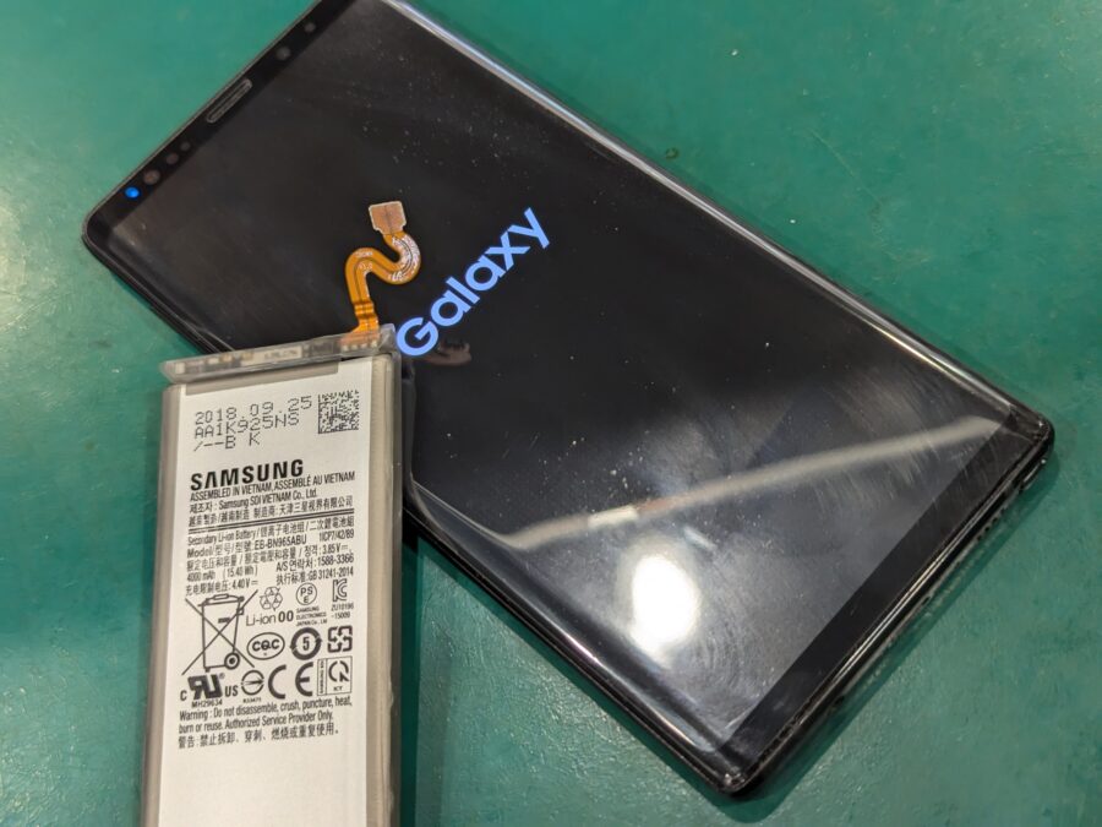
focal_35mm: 48
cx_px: 551
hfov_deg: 39.7
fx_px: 1528
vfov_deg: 30.3
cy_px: 414
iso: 76
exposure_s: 1/99.9
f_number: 1.85
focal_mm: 6.81
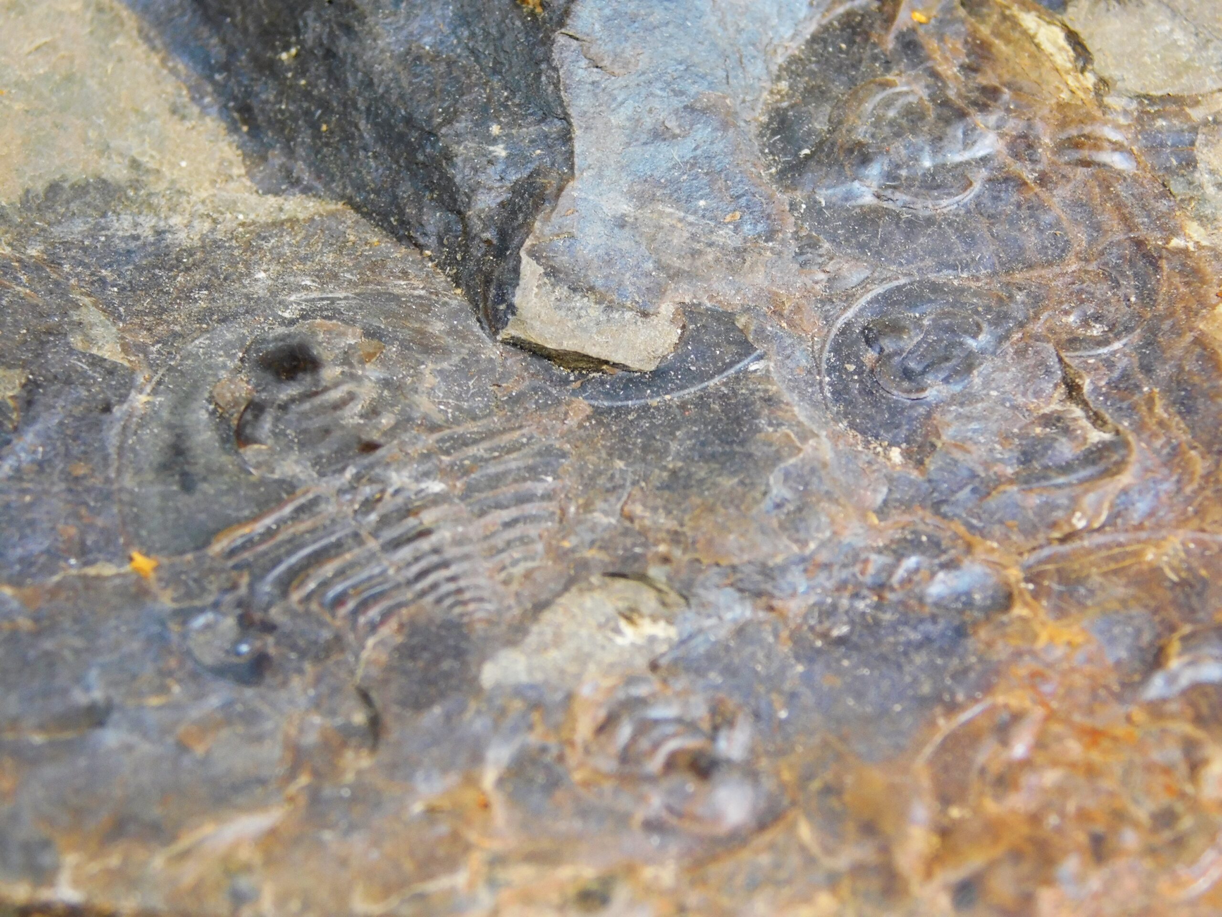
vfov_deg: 8.1
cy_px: 458
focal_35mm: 184
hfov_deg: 10.7
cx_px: 611
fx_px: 6495
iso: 125
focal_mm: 32.7
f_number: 5.4
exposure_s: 1/80
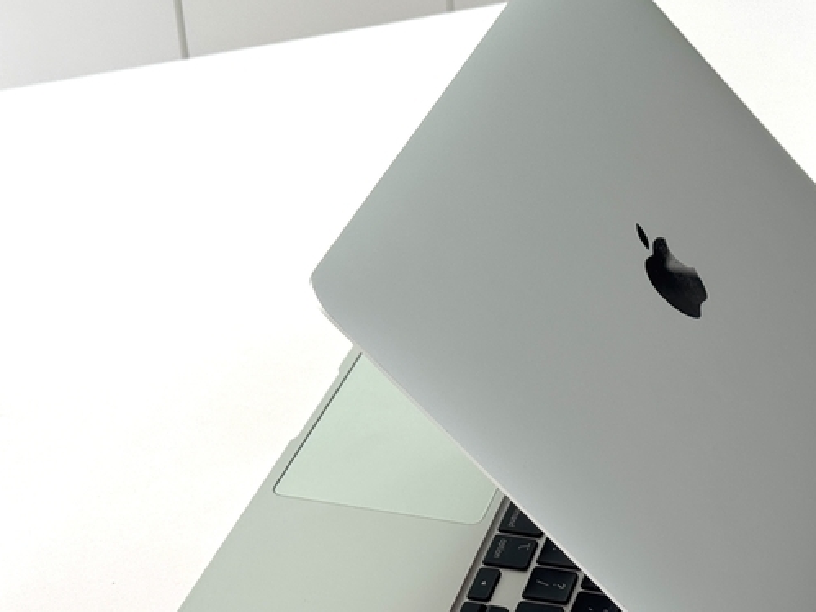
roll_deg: +1.4
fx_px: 1815
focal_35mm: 77
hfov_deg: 25.2
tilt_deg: -34.1
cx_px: 564
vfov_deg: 19.1
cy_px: 380
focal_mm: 6.76
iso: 64
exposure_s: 1/247
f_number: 1.78
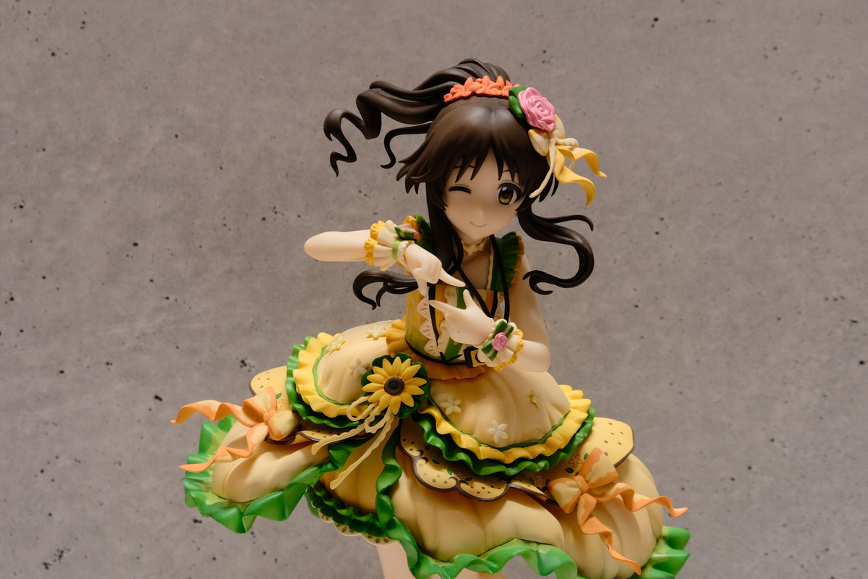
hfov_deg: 24.5
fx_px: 2001
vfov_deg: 16.5
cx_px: 434
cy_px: 290
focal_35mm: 83
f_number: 8
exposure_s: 1/4
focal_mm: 55
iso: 640
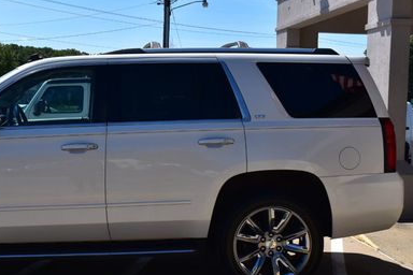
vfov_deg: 20.9
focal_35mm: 65
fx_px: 746
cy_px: 140
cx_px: 104
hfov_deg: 30.5
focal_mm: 26
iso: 220
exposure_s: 1/500
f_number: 11
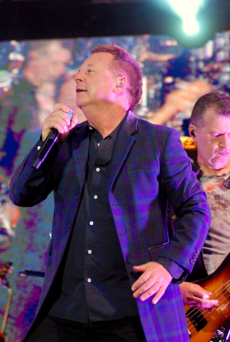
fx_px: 1145
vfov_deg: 17.0
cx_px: 115
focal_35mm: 120
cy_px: 171
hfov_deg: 11.5
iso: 1400
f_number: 2.8
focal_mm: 80
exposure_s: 1/400
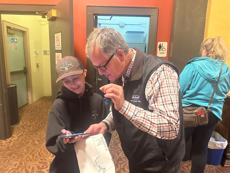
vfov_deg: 56.8
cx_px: 115
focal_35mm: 24
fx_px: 159
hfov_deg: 71.6
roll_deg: -1.4
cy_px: 86
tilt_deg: -9.9
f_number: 1.78
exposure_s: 1/30
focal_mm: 6.86
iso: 1250
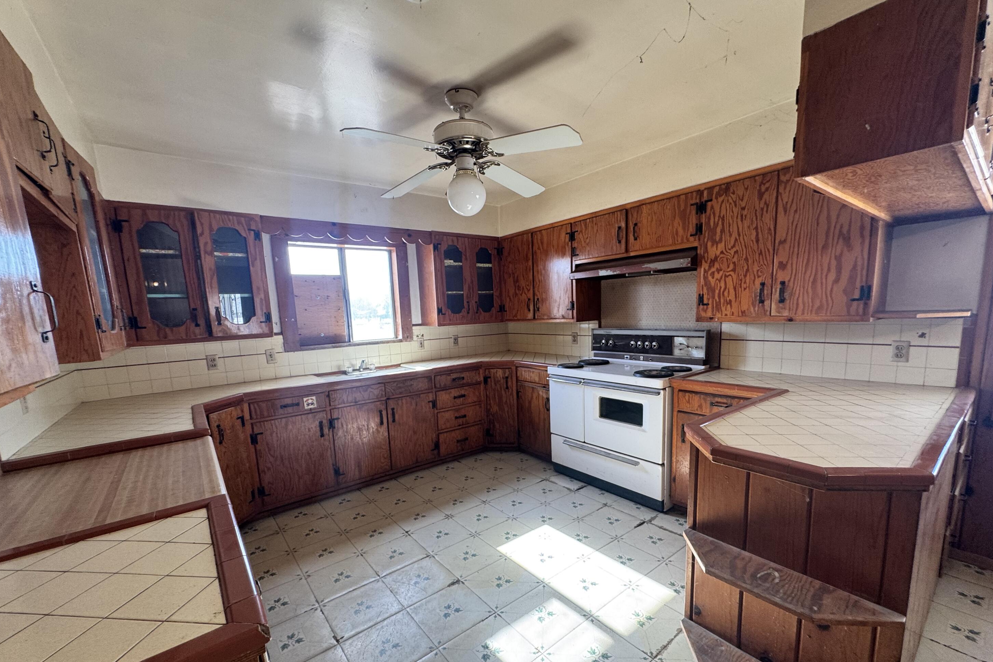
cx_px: 507
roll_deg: +3.3
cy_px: 372
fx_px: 414
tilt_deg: -8.3
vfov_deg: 77.0
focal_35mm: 15
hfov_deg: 100.4
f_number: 2.2
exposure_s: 1/120
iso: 125
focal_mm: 2.22
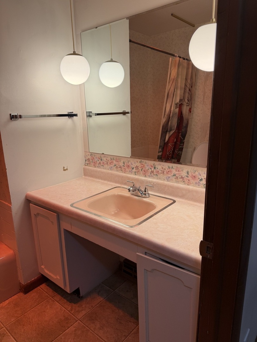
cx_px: 128
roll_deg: +1.7
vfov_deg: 71.6
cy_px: 171
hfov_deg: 56.8
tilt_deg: -11.6
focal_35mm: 24
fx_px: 238
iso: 80
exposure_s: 1/218
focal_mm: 6.76
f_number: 1.78
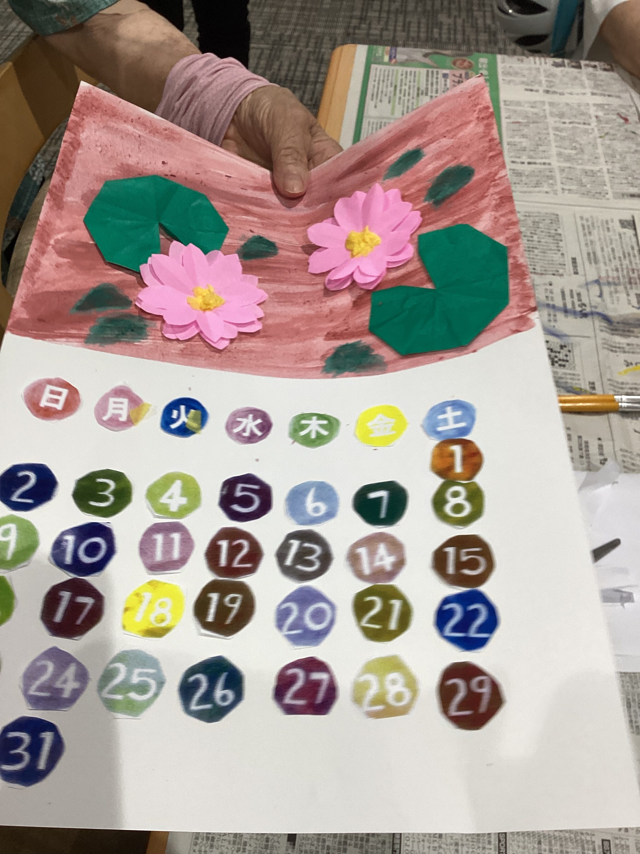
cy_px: 427
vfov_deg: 58.4
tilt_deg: -49.4
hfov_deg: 45.4
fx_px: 764
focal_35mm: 31
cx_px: 320
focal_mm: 3.3
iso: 64
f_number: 2.4
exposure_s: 1/50
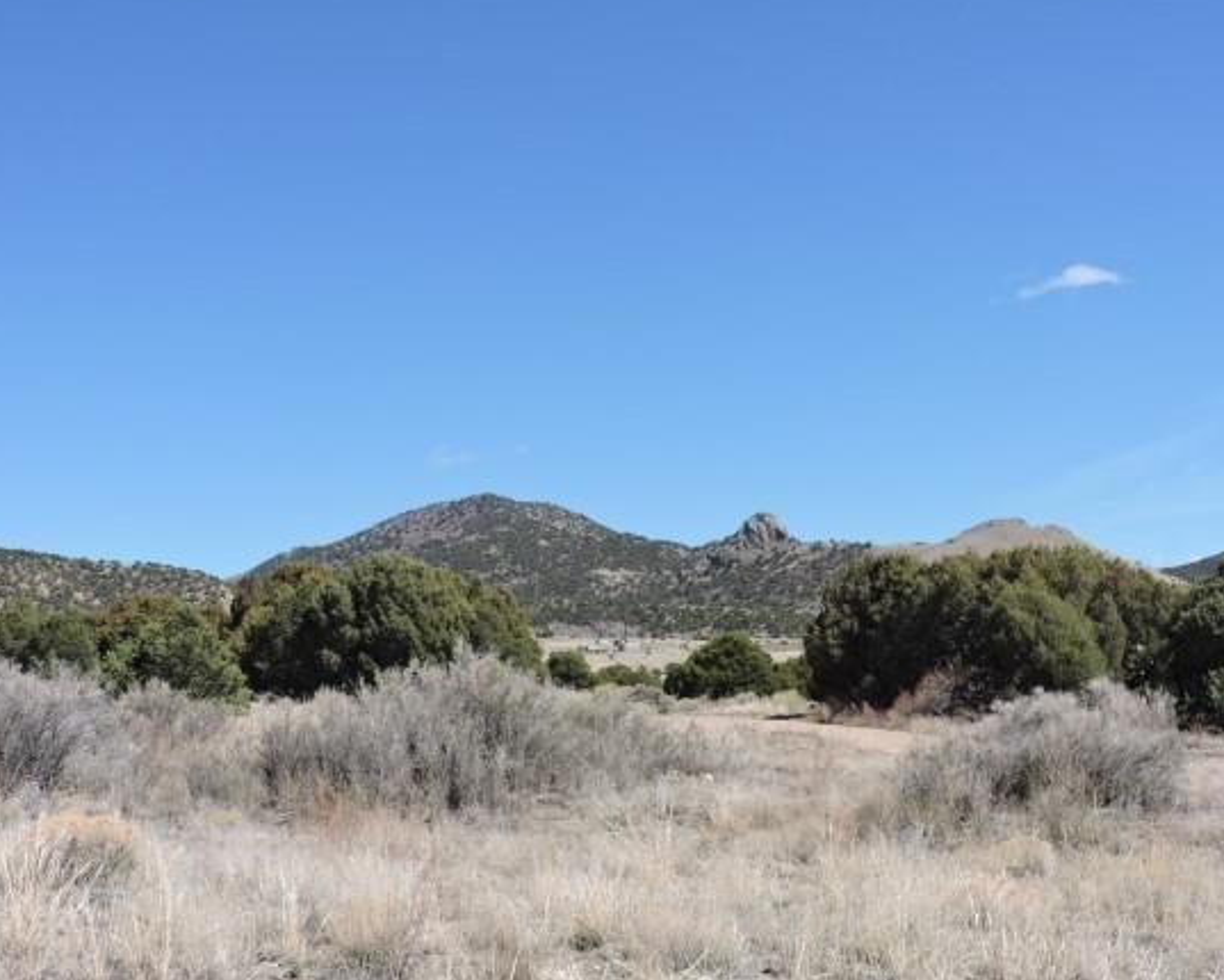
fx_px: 1812
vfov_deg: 30.3
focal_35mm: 50
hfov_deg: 37.3
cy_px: 513
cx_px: 643
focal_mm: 7.7
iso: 100
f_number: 3.4
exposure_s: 1/1000
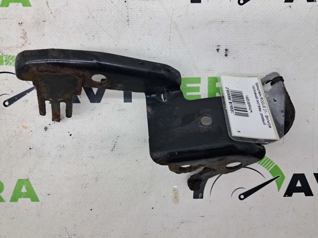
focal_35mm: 27
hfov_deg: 65.4
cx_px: 159
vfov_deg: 51.3
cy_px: 119
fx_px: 248
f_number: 1.8
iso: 50
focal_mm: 4
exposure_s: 1/50
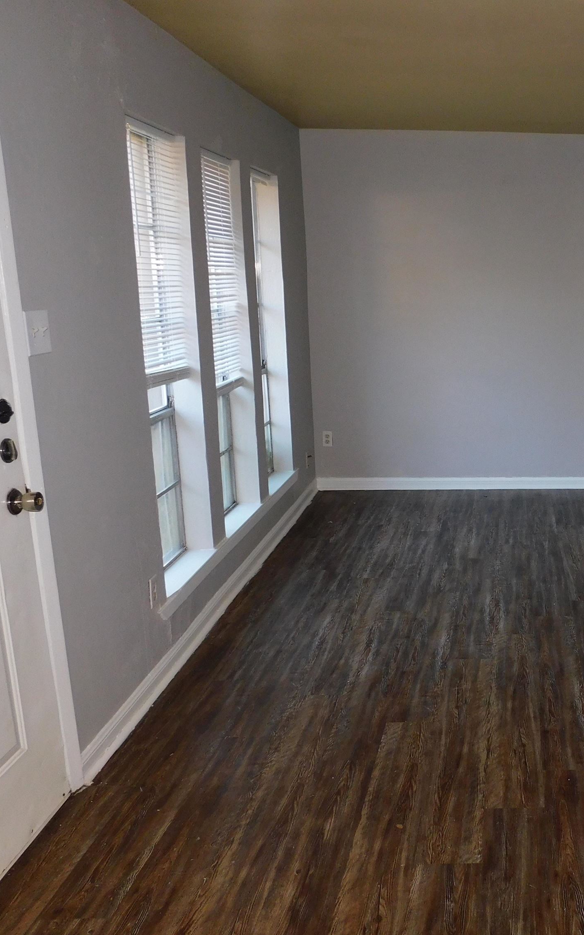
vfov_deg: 58.1
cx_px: 558
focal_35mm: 33
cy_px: 461
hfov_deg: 35.3
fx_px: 841
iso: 200
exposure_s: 1/30
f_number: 3
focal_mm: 4
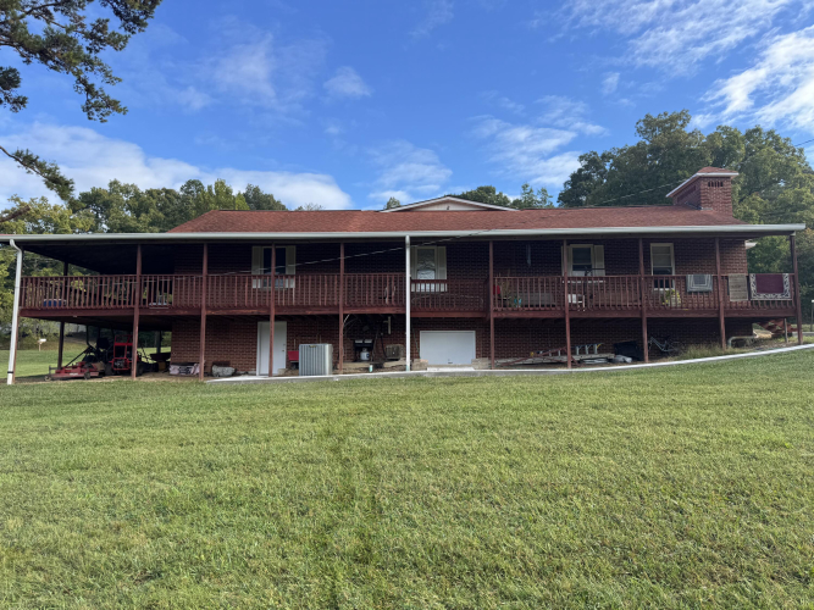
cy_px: 305
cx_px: 407
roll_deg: -0.3
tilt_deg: +6.3
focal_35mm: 24
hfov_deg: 71.6
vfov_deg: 56.8
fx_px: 564
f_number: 1.78
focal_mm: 6.76
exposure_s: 1/1339
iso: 80
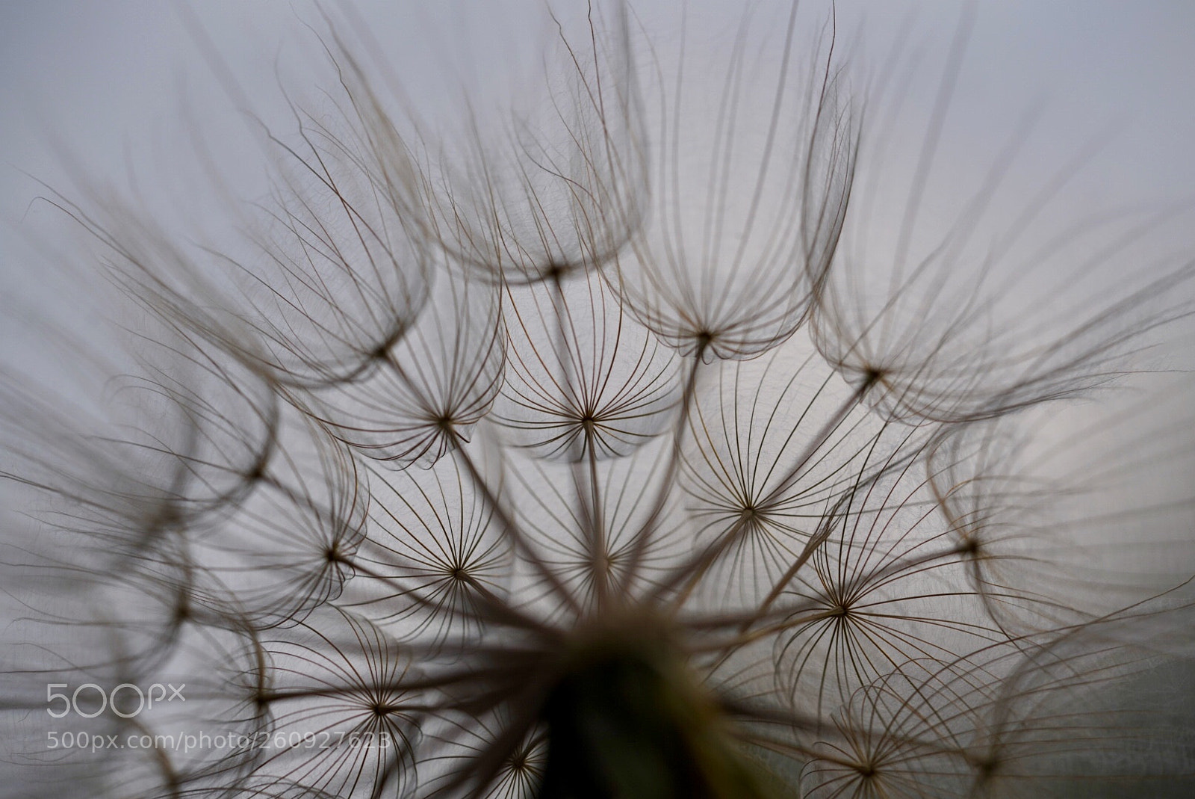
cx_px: 598
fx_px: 2989
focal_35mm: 90
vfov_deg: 15.2
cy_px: 400
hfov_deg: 22.6
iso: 320
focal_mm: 90
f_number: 4.5
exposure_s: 1/2500
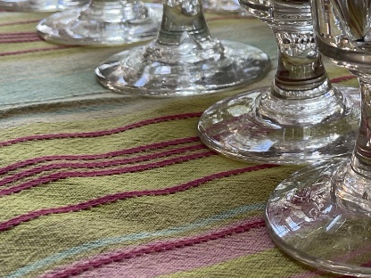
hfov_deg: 23.6
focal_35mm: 75
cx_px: 451
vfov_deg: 18.8
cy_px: -29
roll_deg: -1.4
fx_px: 804
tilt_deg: -13.4
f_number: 1.6
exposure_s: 1/121
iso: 50
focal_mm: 4.2
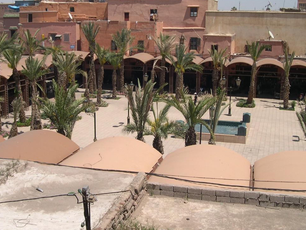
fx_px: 442
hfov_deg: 38.1
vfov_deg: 29.0
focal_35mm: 50
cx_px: 129
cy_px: 92
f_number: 7.6
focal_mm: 8
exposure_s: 1/258
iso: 100
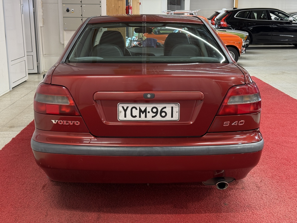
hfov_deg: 39.7
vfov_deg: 30.3
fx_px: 412
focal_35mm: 48
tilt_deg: -12.6
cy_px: 112
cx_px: 148
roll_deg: +0.0
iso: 100
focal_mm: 6.76
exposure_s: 1/71
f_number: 1.78
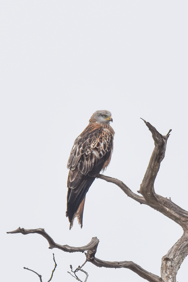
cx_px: 94
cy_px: 141
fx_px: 4700
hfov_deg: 2.3
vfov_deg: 3.4
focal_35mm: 600
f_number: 8
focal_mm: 400
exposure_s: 1/1000
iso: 400
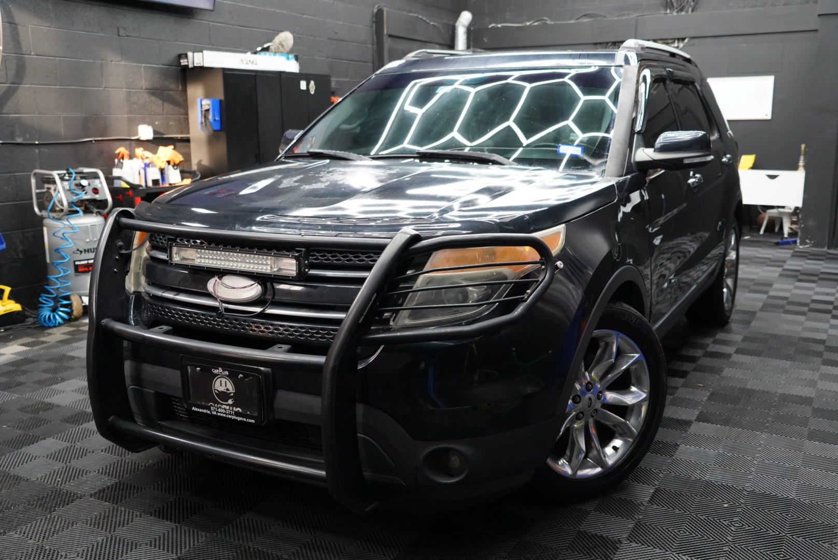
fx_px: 769
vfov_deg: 40.0
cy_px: 280
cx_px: 419
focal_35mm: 33
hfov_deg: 57.2
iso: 4000
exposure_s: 1/160
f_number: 4
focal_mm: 33
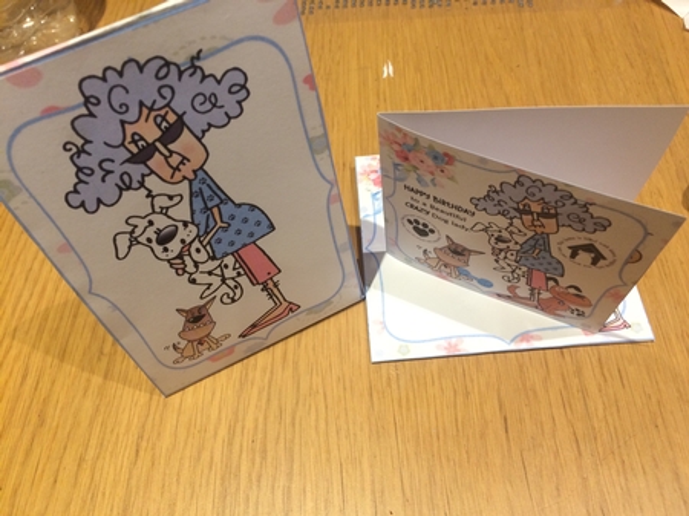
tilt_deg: -58.8
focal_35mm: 29
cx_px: 344
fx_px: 577
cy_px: 258
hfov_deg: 61.7
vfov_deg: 48.2
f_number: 2.2
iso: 160
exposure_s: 1/33
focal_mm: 4.15
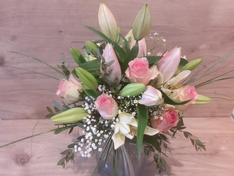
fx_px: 183
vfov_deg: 51.4
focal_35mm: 27
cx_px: 117
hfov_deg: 65.3
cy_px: 88
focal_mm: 3.6
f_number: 1.9
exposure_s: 1/50
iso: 160
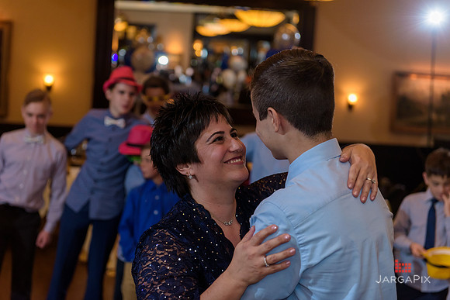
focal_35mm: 70
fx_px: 875
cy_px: 150
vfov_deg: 19.5
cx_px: 225
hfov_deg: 28.8
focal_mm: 70
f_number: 3.2
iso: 1250
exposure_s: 1/125
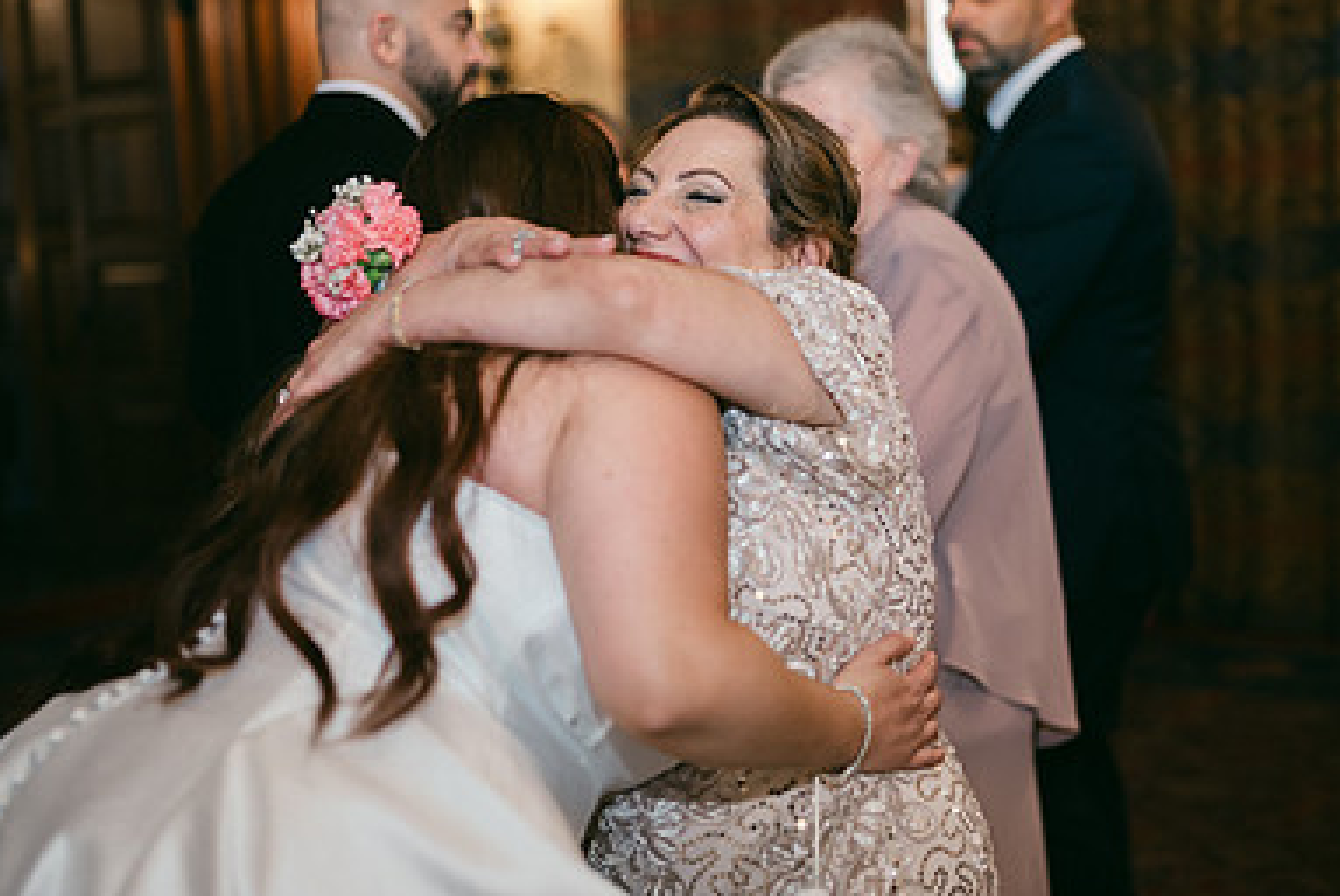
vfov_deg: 25.6
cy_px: 408
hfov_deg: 37.2
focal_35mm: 53
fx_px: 1974
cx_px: 861
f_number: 1.2
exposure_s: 1/125
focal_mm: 35
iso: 640
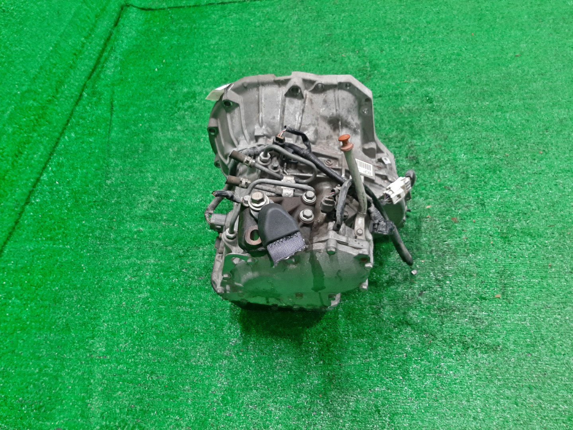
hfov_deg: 67.3
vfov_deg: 53.1
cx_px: 286
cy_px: 215
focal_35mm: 26
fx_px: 430
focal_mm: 3.93
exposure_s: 1/50
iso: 152
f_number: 1.7
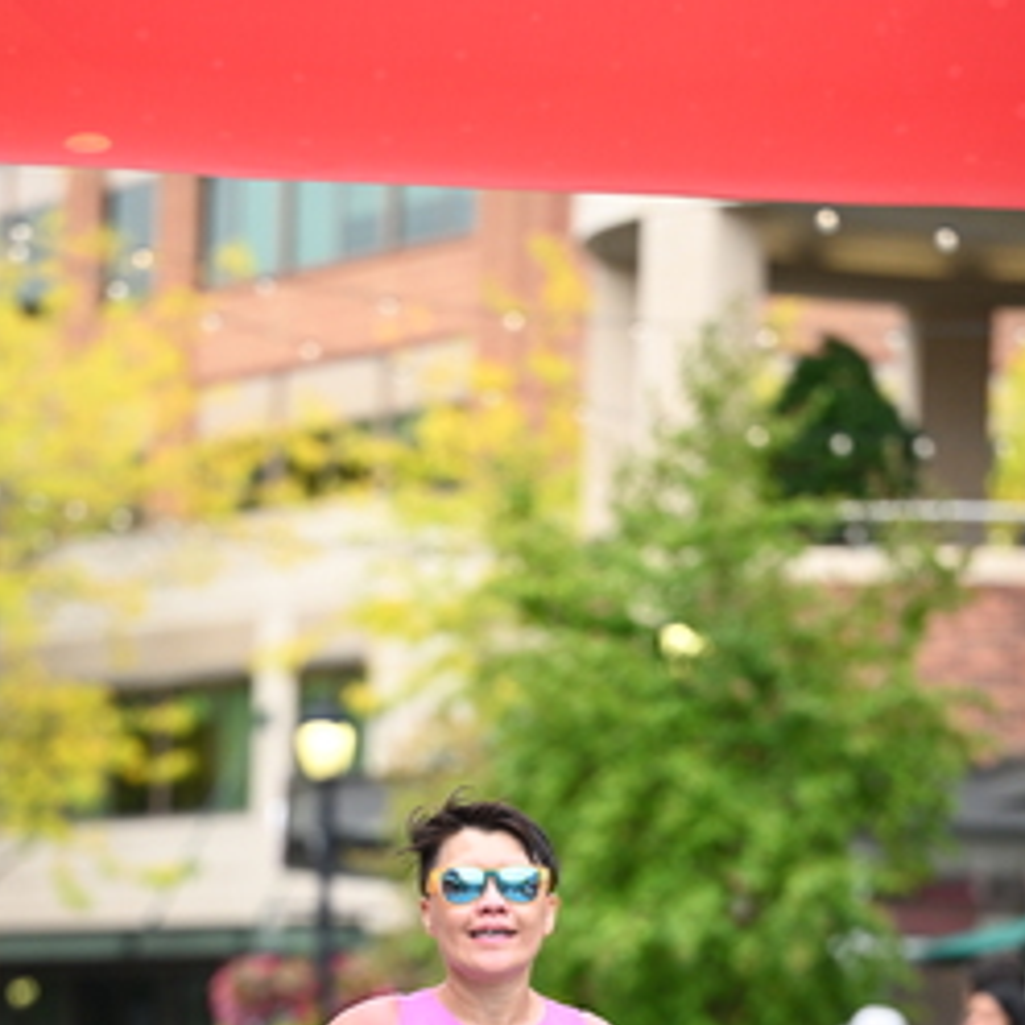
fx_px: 6566
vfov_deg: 8.9
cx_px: 453
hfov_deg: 8.9
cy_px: 992
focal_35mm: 196
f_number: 2.8
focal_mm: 104
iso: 1000
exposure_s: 1/2000
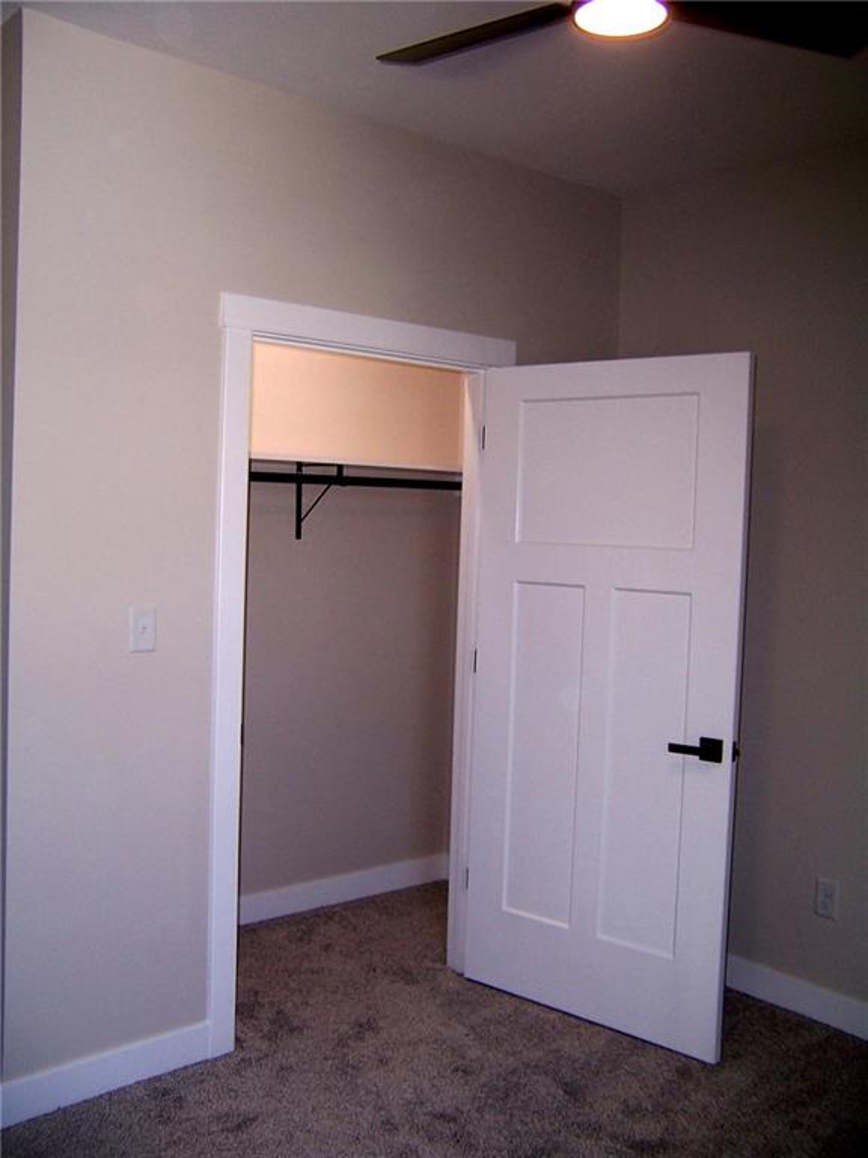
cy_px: 579
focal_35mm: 33
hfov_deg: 42.9
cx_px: 434
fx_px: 1103
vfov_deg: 55.4
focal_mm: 5.5
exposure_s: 1/60
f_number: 2.8
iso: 80
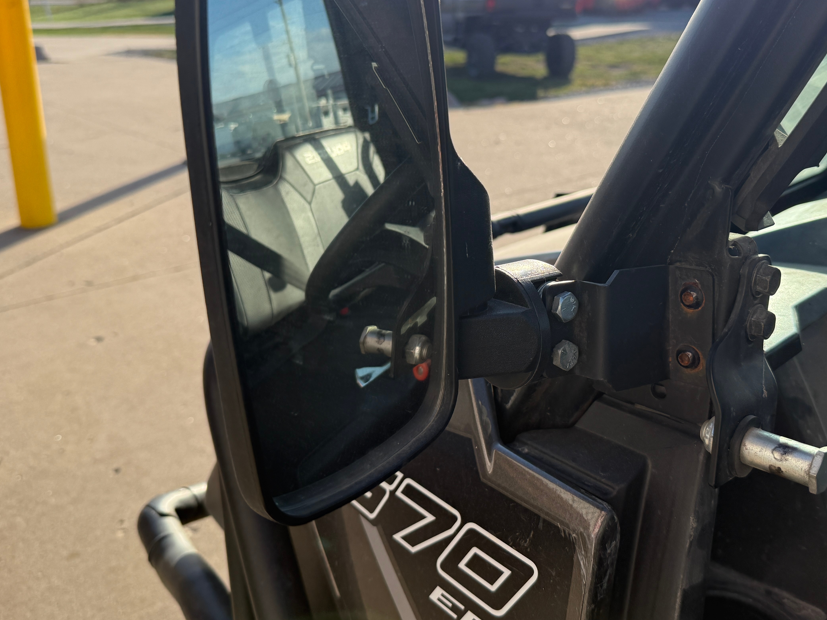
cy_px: 259
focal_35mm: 33
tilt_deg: -18.6
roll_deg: -0.2
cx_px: 479
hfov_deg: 55.1
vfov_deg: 42.8
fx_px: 788
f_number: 1.78
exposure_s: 1/3145
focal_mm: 6.76
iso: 100
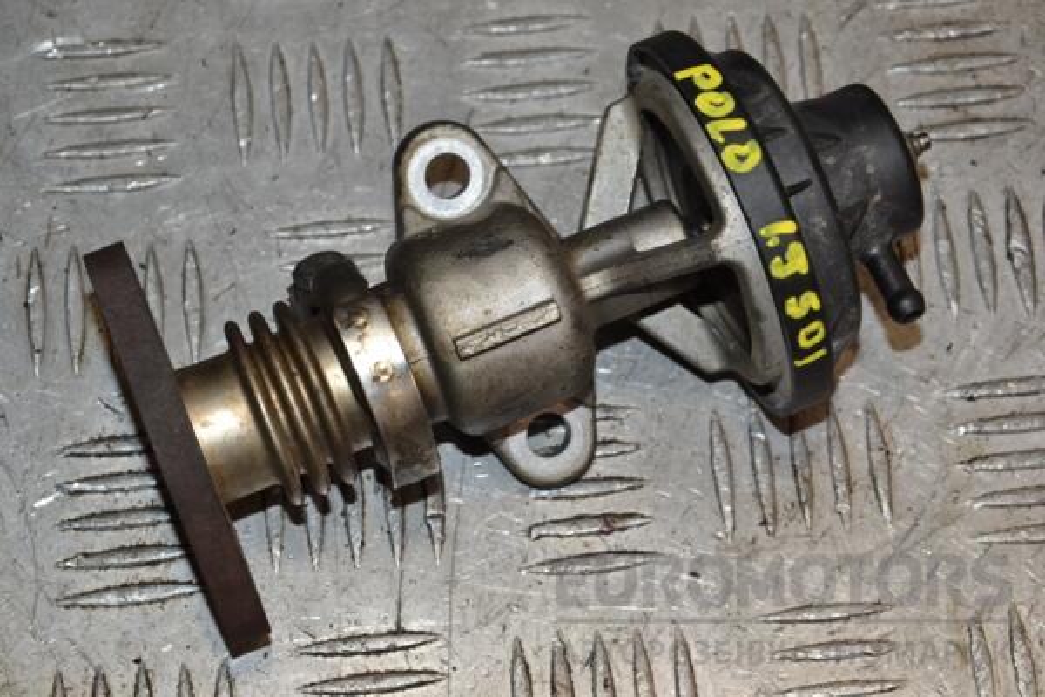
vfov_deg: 13.0
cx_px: 522
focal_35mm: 105
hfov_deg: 19.5
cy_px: 348
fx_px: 3048
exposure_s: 1/200
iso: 800
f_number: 9
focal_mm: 70
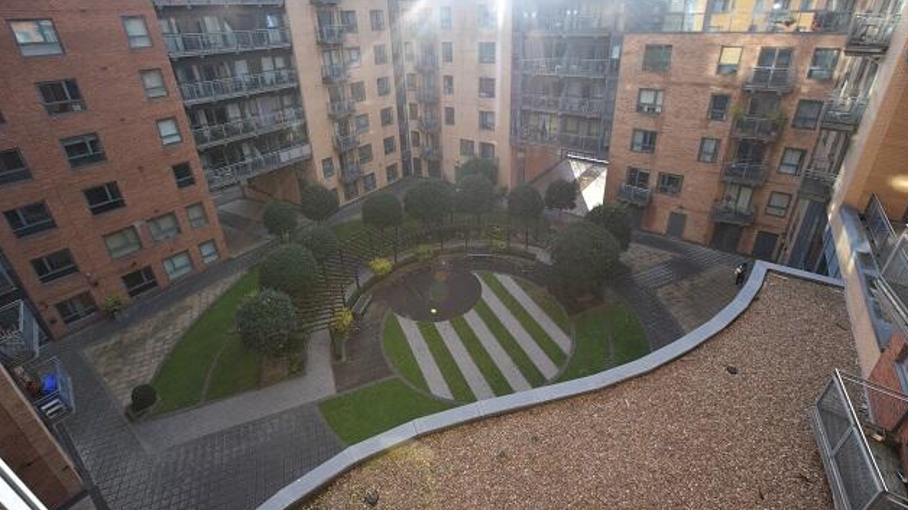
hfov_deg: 99.4
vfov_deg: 66.6
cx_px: 453
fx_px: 385
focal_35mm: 16
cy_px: 211
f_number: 7.1
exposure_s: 1/200
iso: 400
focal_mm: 10
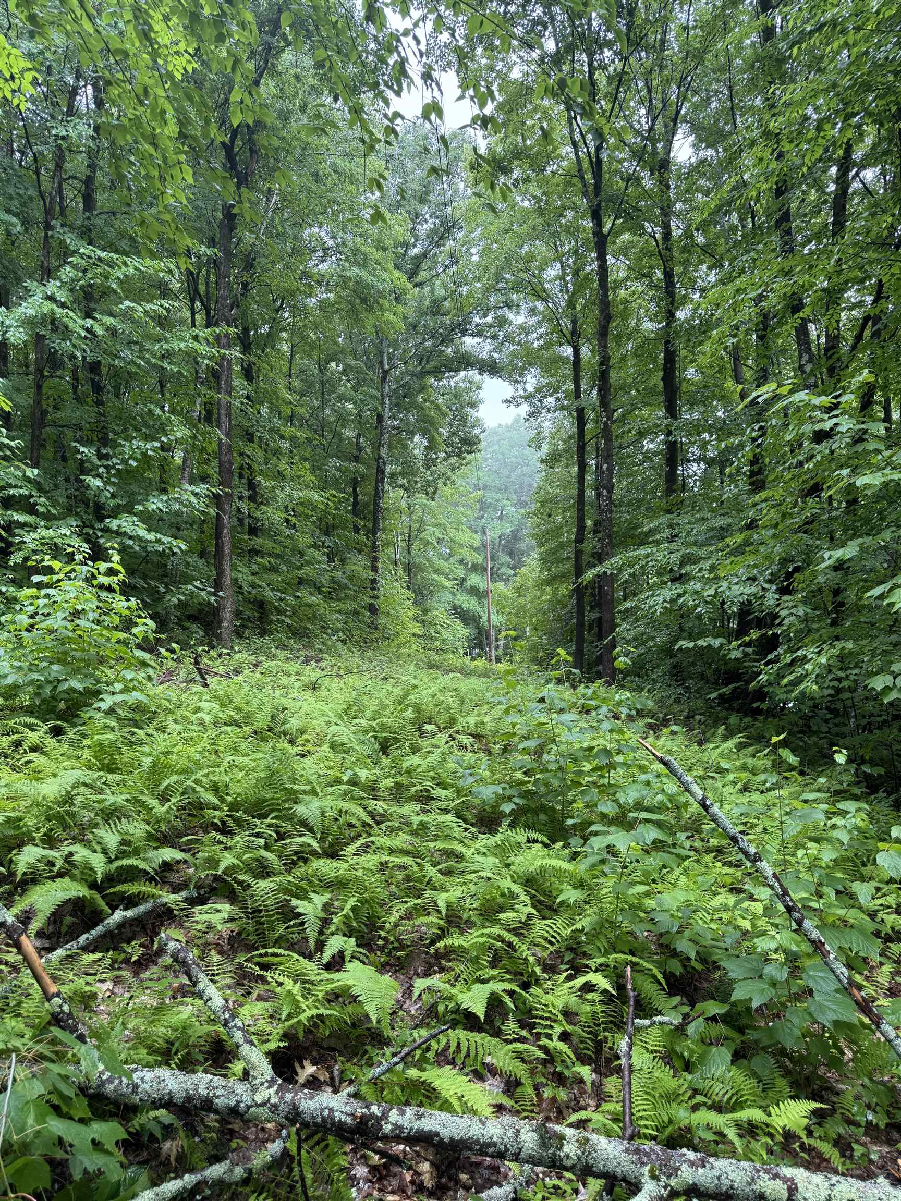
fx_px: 833
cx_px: 450
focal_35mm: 24
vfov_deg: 71.6
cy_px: 600
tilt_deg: -3.1
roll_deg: +1.0
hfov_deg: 56.8
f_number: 1.78
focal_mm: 6.76
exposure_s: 1/121
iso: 100
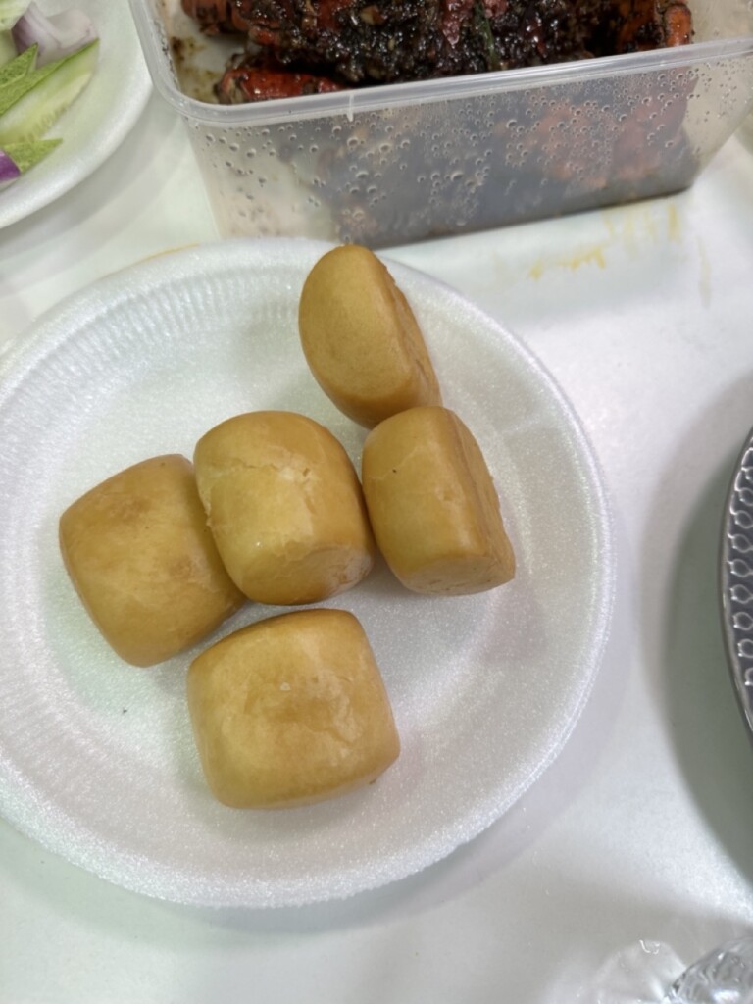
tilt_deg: -67.6
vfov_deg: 71.6
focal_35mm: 24
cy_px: 502
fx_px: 696
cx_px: 376
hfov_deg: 56.8
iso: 100
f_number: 1.78
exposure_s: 1/100
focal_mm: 6.86
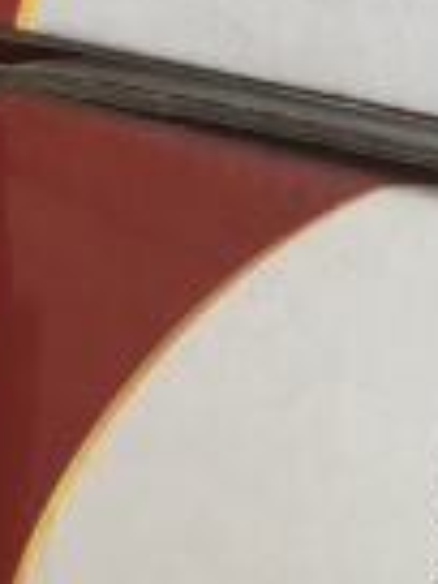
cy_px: 62
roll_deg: -4.1
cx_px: 1043
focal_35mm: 228
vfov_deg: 8.7
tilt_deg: -8.9
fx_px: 3847
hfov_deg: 6.2
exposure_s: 1/100
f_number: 2.2
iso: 40
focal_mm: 4.15
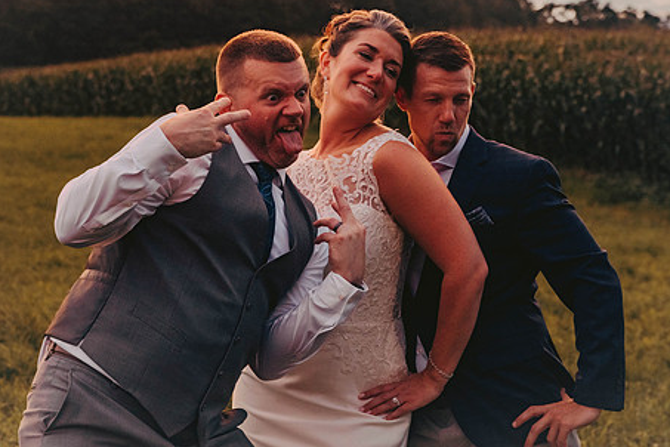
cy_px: 177
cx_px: 343
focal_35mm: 96
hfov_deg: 21.2
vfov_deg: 14.2
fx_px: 1787
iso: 800
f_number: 6.3
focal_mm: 75
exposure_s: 1/200
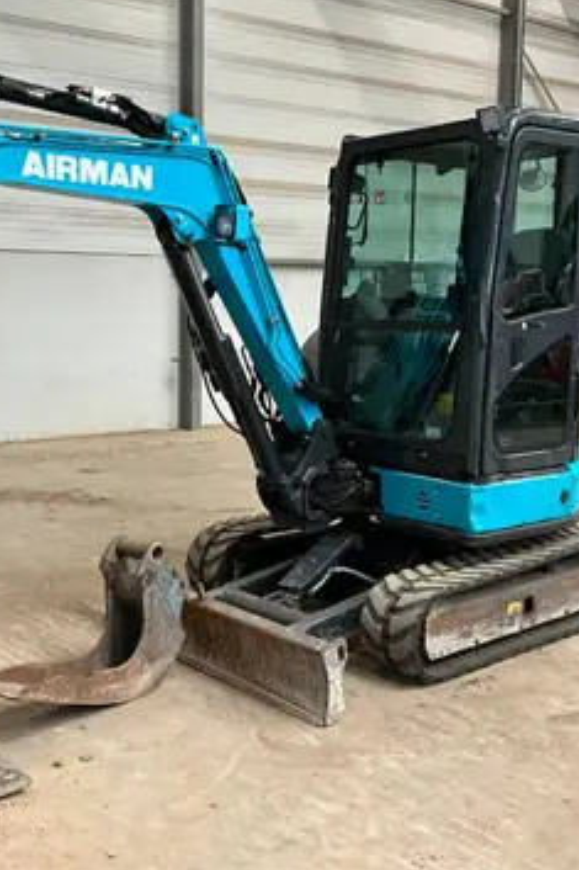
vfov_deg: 47.4
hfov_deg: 32.2
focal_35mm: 41
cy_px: 431
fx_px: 990
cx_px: 168
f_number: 1.8
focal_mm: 3
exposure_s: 1/60
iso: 125
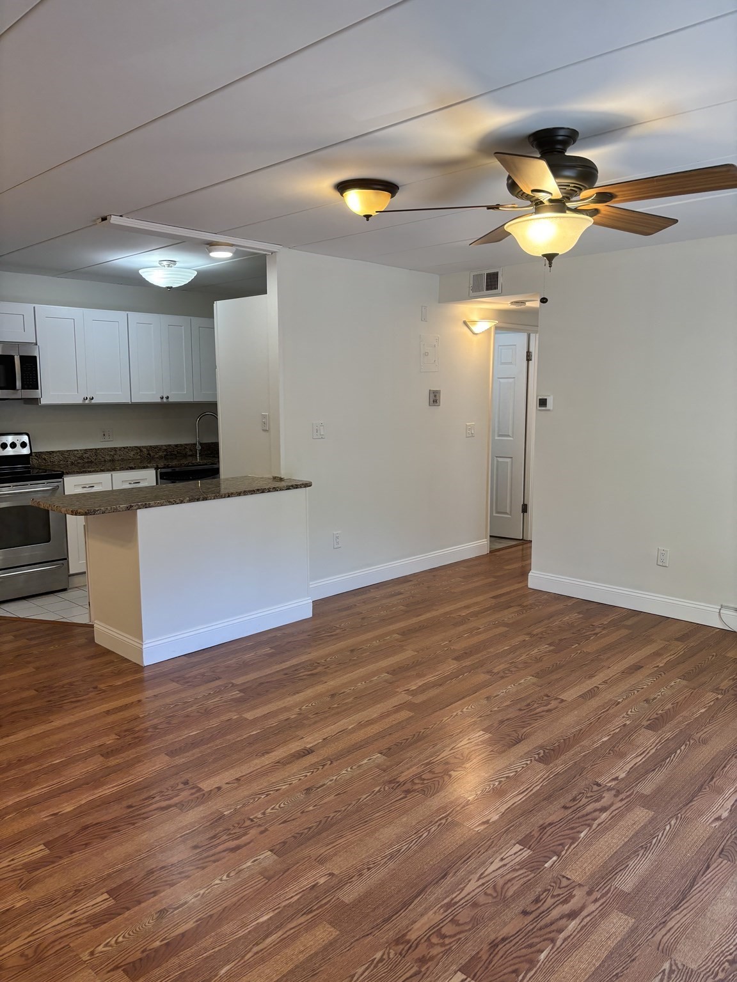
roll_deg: -0.9
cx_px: 368
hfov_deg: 53.1
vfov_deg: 67.3
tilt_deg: -7.4
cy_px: 491
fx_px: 738
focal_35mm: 26
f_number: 1.6
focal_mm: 5.96
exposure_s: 1/120
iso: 100
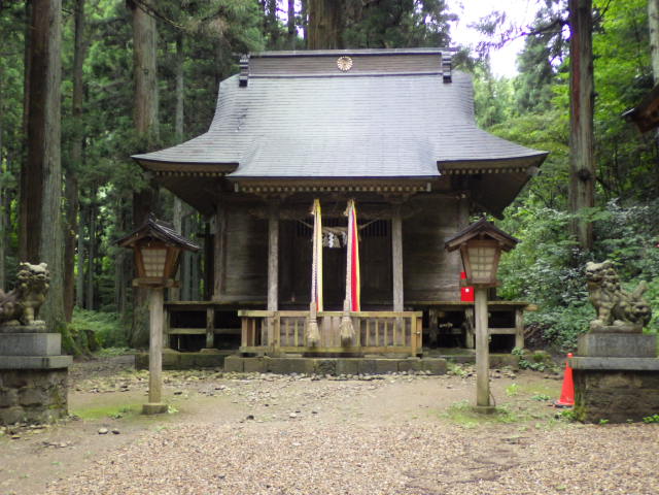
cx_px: 330
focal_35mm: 50
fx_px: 952
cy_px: 248
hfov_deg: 38.2
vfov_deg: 29.1
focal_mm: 9
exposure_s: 1/60
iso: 800
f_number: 3.2
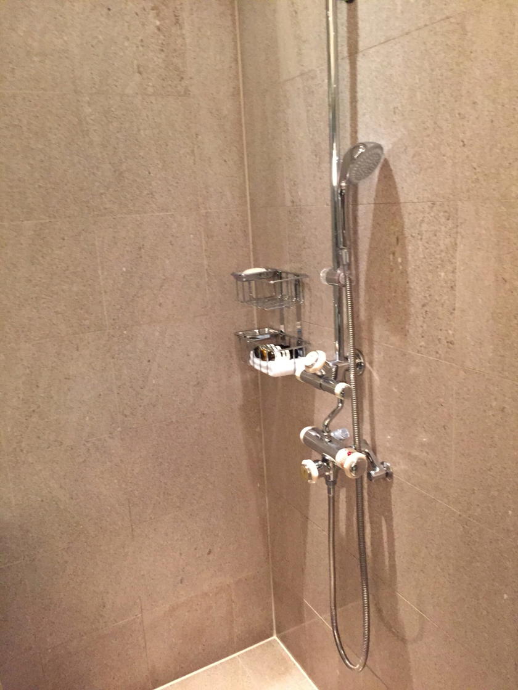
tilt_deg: -9.6
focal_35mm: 29
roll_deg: +1.5
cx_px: 259
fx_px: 579
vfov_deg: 61.7
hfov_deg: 48.2
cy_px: 345
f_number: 2.2
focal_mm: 4.15
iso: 250
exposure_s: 1/25
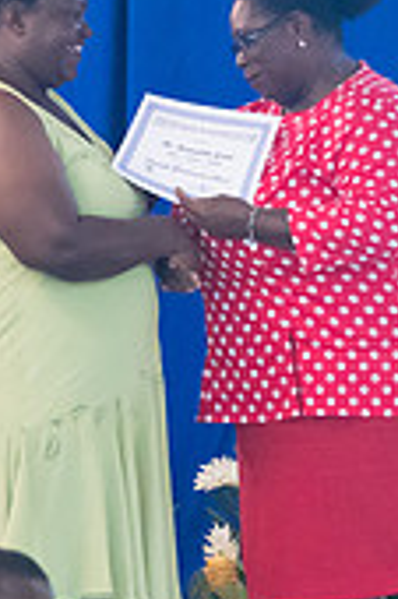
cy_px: 285
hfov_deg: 2.6
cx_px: 155
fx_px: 8806
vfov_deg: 3.9
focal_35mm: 530
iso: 20000
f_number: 6.3
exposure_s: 1/200
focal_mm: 200
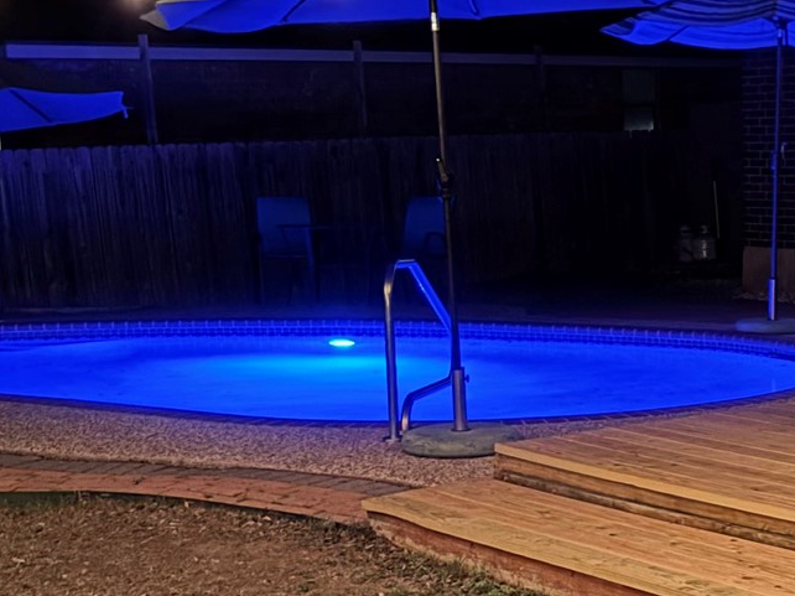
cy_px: 528
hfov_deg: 22.8
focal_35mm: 83
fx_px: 1905
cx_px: 750
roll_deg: +1.7
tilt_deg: -12.0
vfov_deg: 17.5
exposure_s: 1/9
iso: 1000
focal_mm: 5.96
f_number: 1.6
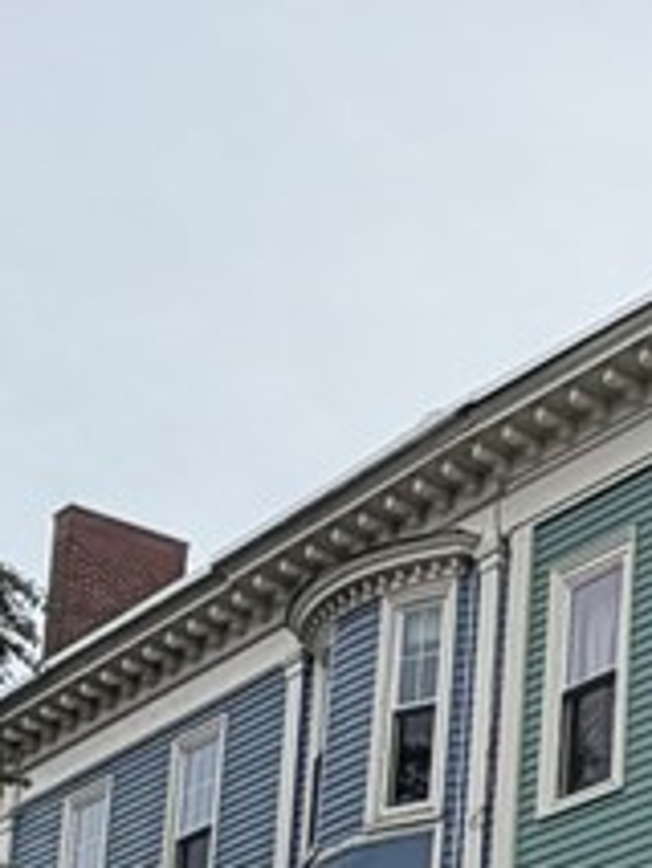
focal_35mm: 101
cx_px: 1524
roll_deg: +1.6
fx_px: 2534
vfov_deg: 18.0
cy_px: 1174
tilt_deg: +11.6
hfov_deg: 12.0
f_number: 2.2
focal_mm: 2.22
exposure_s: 1/914
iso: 20
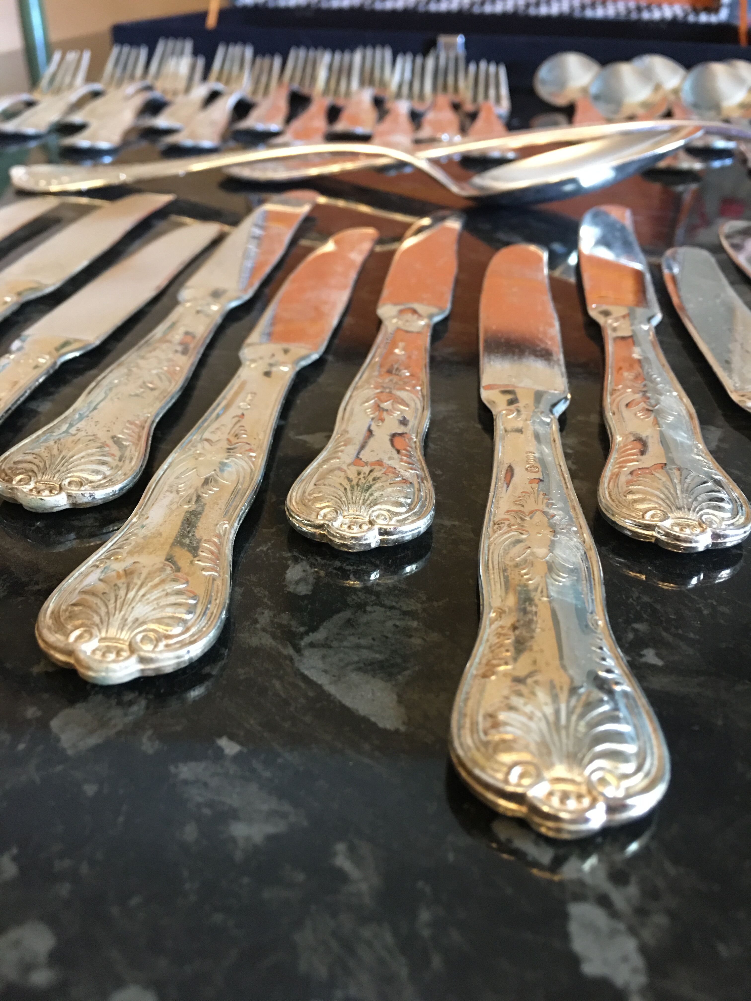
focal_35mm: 29
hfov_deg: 48.2
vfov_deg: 61.7
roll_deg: -3.1
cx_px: 376
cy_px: 500
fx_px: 839
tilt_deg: -31.3
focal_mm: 4.15
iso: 125
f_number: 2.2
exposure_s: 1/8
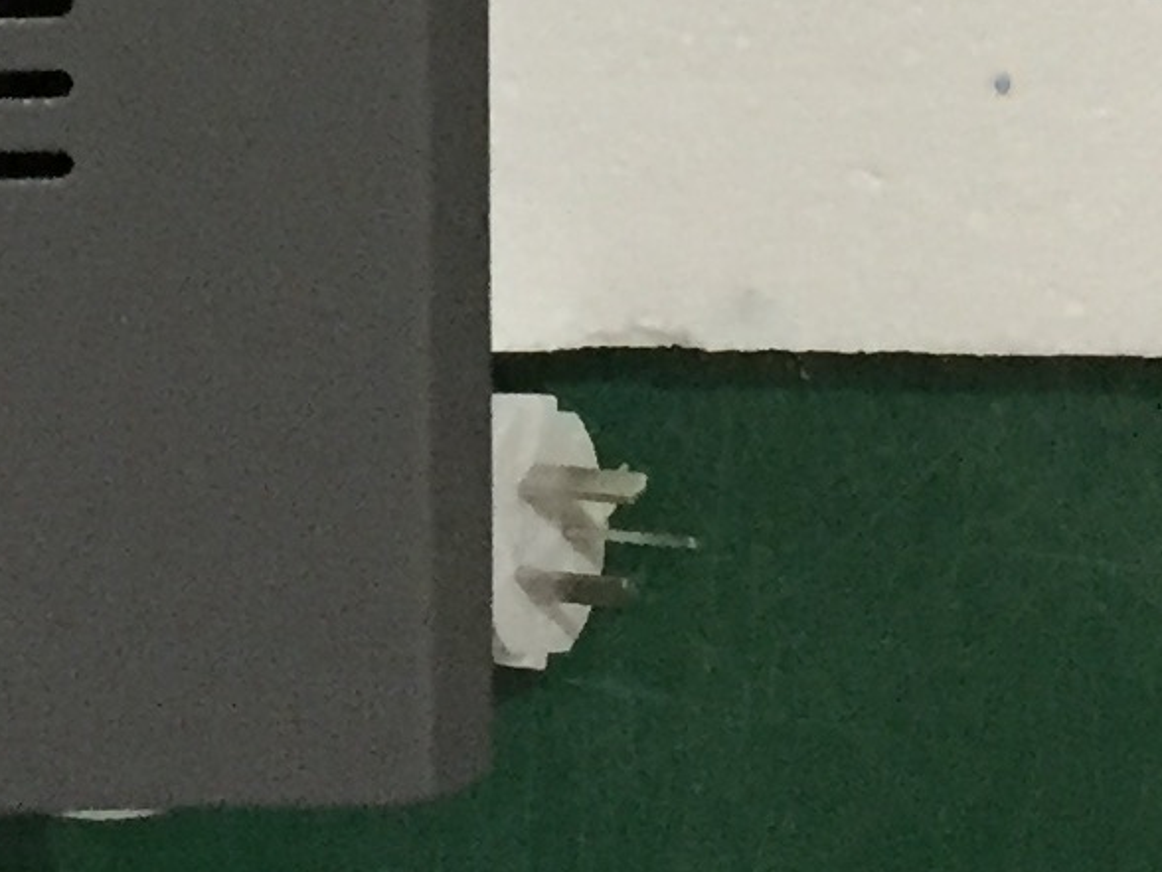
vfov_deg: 8.2
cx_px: 103
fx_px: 5404
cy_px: -1447
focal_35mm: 161
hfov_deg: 12.2
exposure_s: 1/33
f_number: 2.2
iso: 250
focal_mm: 4.15
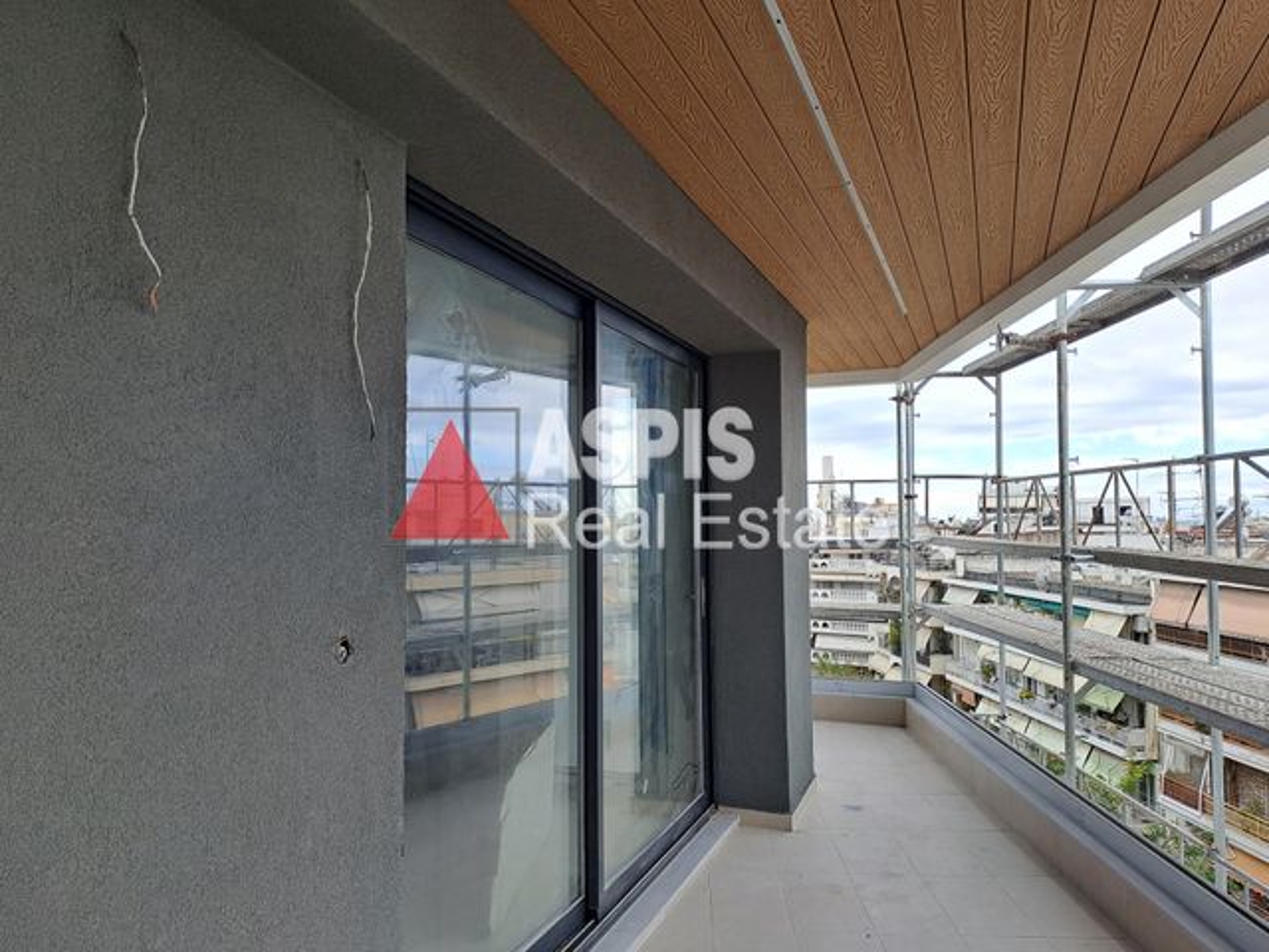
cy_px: 476
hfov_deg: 69.4
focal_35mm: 25
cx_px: 634
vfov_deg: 54.9
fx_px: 916
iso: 32
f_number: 1.8
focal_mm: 4.65
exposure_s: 1/368
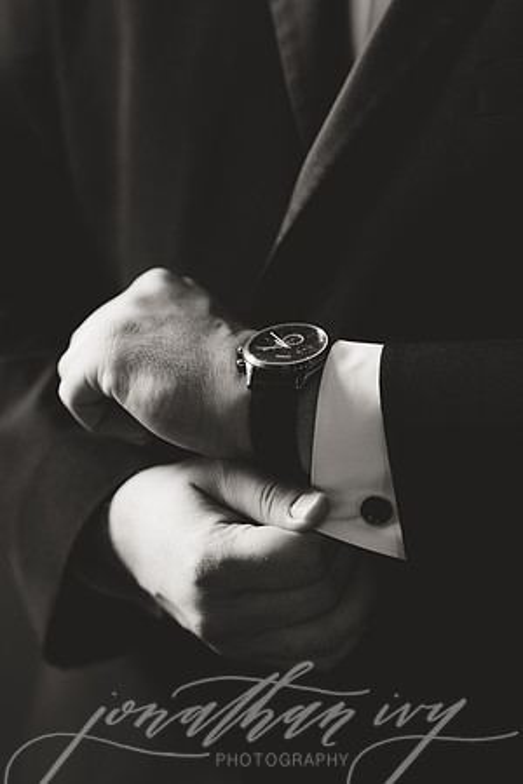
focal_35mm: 85
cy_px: 392
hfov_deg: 16.1
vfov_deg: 23.9
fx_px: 1852
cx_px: 262
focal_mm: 85
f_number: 2.2
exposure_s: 1/125
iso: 800
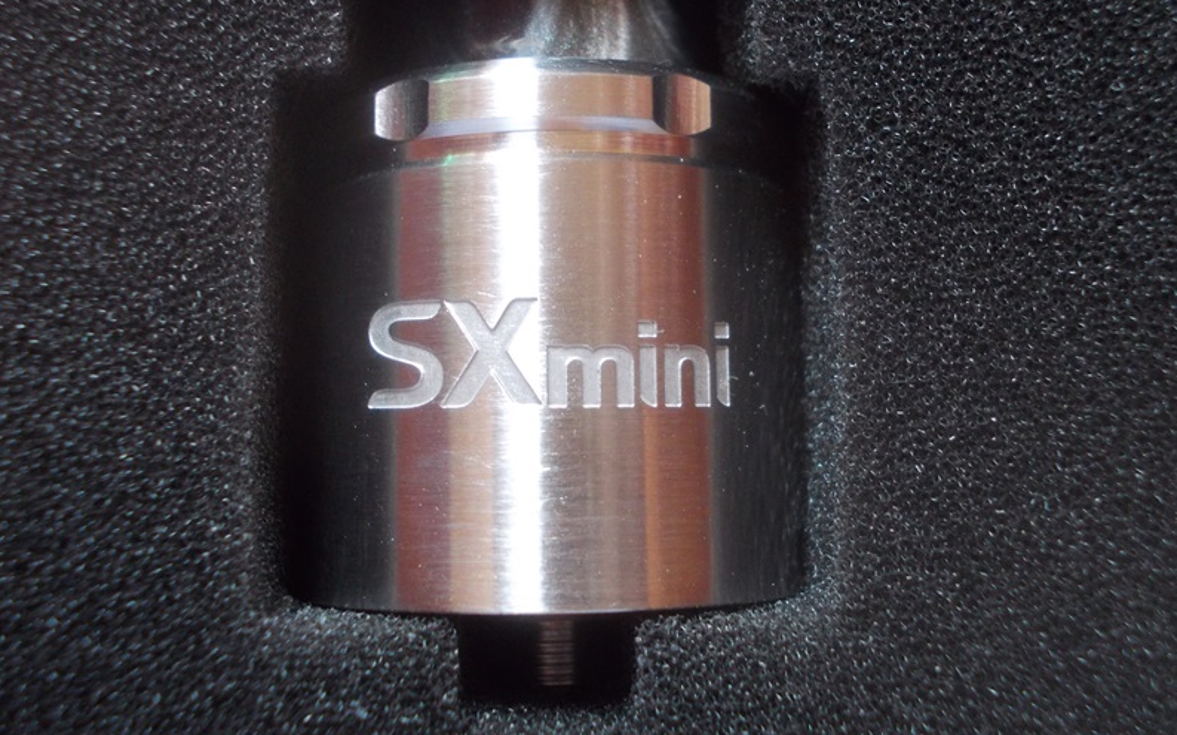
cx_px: 589
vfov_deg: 27.9
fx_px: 1475
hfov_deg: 43.5
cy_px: 325
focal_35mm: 46
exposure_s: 1/20
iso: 200
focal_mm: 6.1
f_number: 3.3
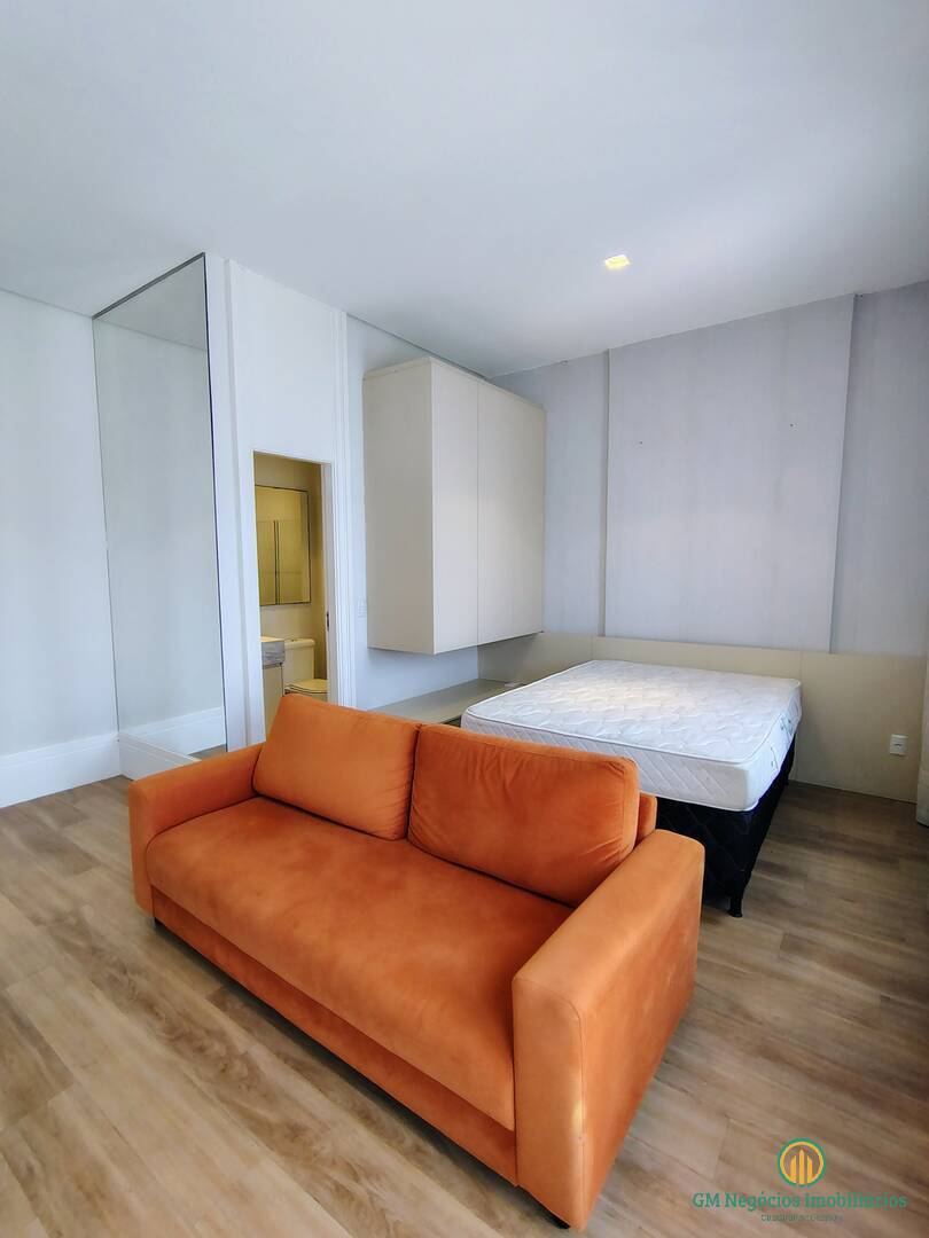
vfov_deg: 94.5
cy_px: 619
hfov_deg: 78.1
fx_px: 573
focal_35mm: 16
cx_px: 464
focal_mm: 2.13
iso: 436
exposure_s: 1/60
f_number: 2.2
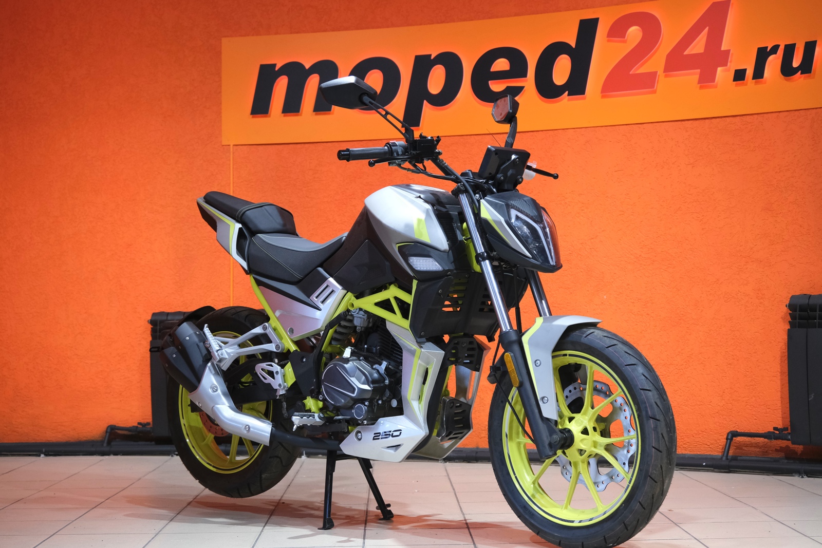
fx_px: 1347
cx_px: 411
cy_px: 274
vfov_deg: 23.0
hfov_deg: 33.9
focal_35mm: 59
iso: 1600
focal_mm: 39.3
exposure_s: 1/100
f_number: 4
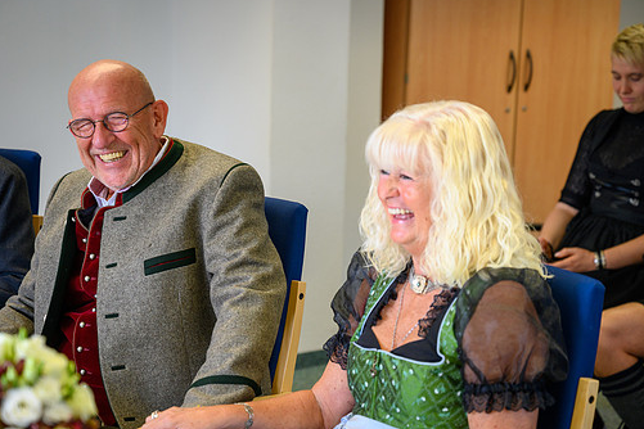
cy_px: 239
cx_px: 319
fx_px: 1449
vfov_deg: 16.9
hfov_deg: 25.1
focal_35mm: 81
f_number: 3.5
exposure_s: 1/200
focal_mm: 70
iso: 500
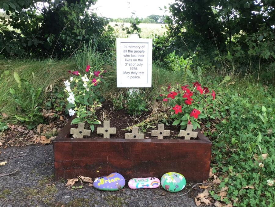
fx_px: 246
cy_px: 104
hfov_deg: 58.4
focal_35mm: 31
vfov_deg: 45.4
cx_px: 138
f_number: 2.4
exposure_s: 1/100
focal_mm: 3.3
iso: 32
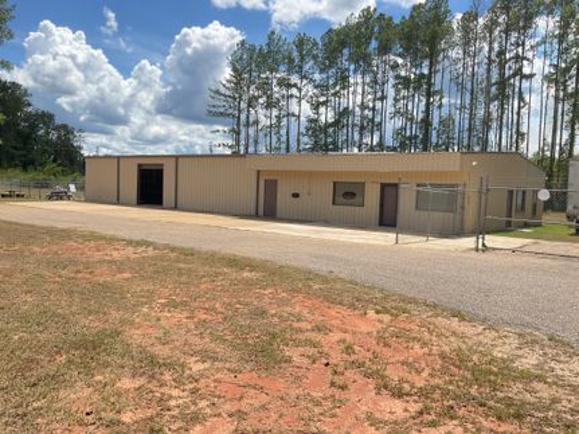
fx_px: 485
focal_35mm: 29
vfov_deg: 48.2
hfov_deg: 61.7
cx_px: 290
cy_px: 217
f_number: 1.8
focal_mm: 3
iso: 25
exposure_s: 1/1250
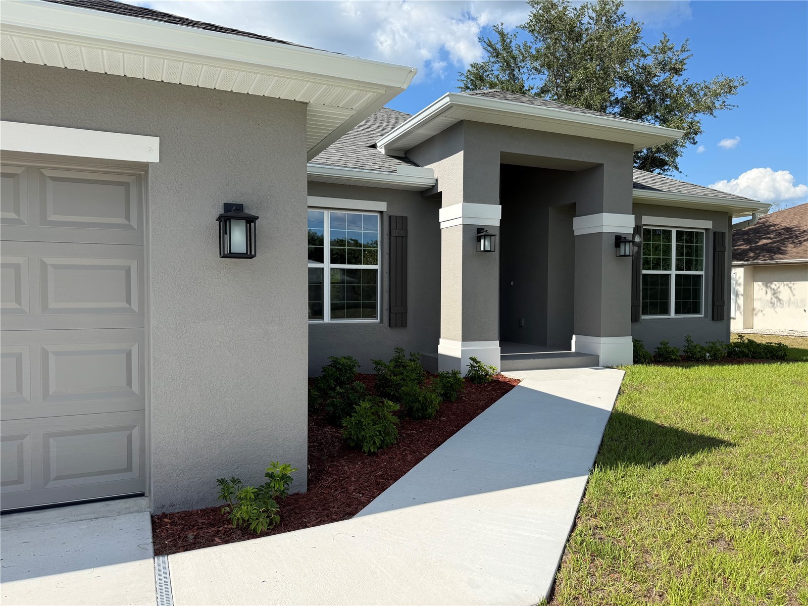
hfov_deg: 71.6
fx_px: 560
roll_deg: -0.5
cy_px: 303
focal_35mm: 24
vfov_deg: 56.8
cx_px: 404
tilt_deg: -1.3
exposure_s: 1/3279
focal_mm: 6.76
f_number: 1.78
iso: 80
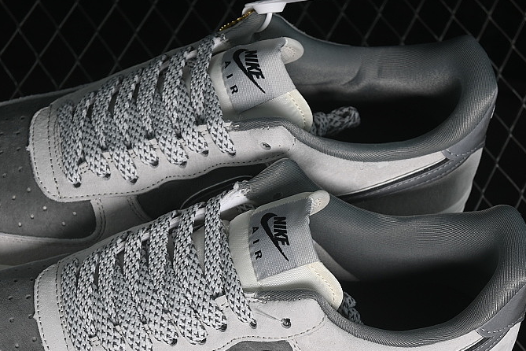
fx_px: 1768
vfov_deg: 11.3
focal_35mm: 121
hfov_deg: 16.9
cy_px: 249
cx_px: 207
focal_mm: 50
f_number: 6.3
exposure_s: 1/60
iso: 160
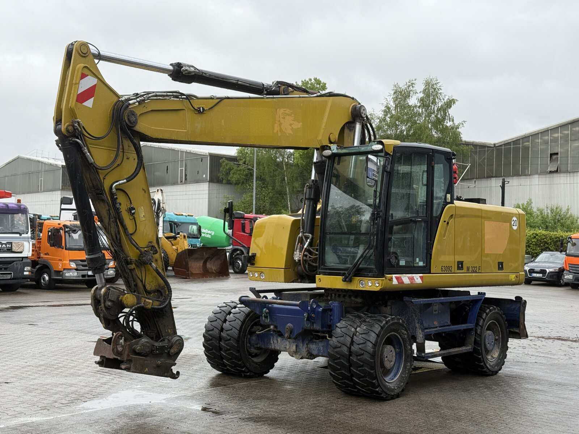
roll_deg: -1.9
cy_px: 217
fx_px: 803
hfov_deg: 39.7
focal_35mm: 48
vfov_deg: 30.3
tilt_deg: +4.1
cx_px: 290
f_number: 1.78
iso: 80
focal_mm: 6.76
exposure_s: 1/646
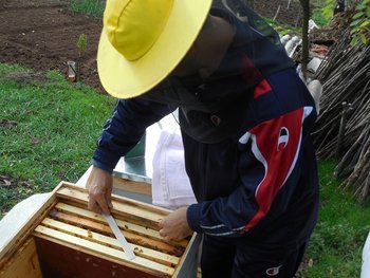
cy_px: 139
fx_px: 460
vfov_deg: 33.6
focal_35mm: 43
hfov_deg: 43.8
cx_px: 185
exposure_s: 1/160
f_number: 3.9
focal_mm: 7.8
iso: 125
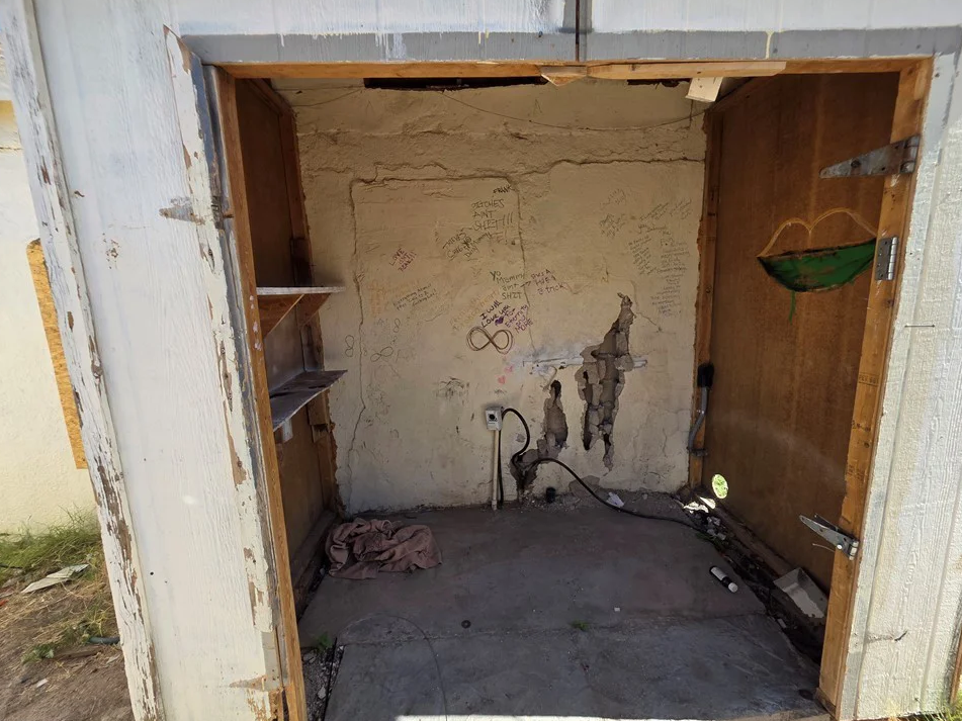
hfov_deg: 102.1
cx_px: 478
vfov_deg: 85.7
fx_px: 389
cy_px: 359
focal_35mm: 14
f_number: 1.9
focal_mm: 2.2
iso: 40
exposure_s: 1/742
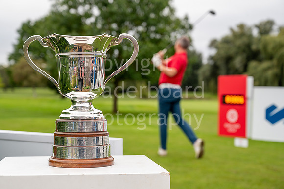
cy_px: 94
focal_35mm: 61
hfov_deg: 32.7
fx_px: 484
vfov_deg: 22.1
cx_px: 142
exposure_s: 1/500
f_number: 5
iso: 500
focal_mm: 59
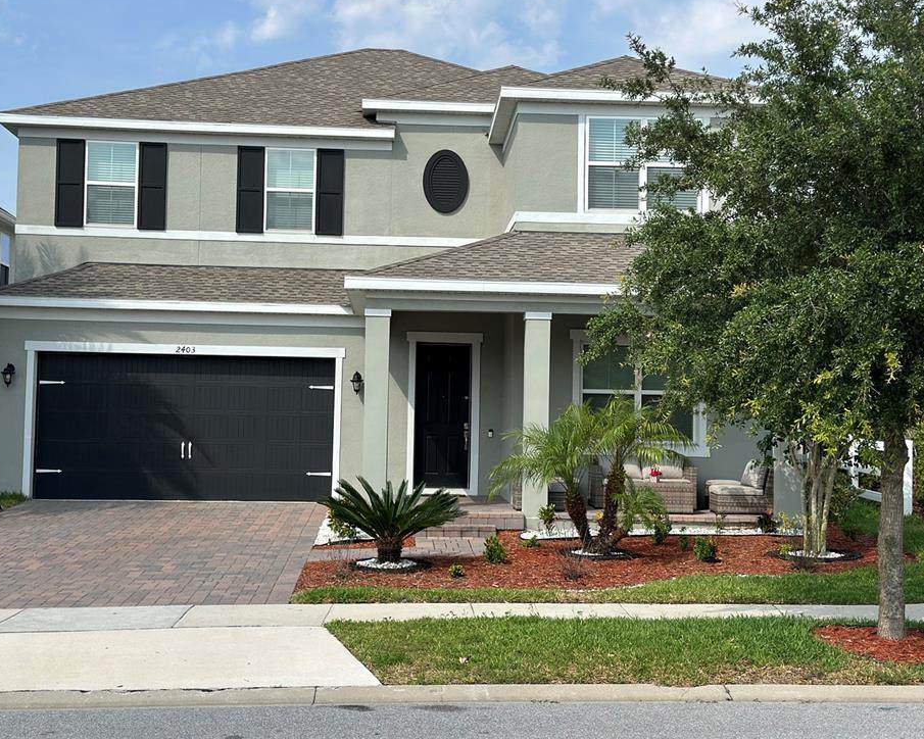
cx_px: 490
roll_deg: -1.2
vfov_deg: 28.6
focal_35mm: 53
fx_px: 1449
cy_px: 363
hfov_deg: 35.3
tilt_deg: +2.3
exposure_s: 1/4566
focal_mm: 6.86
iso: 80
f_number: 1.78
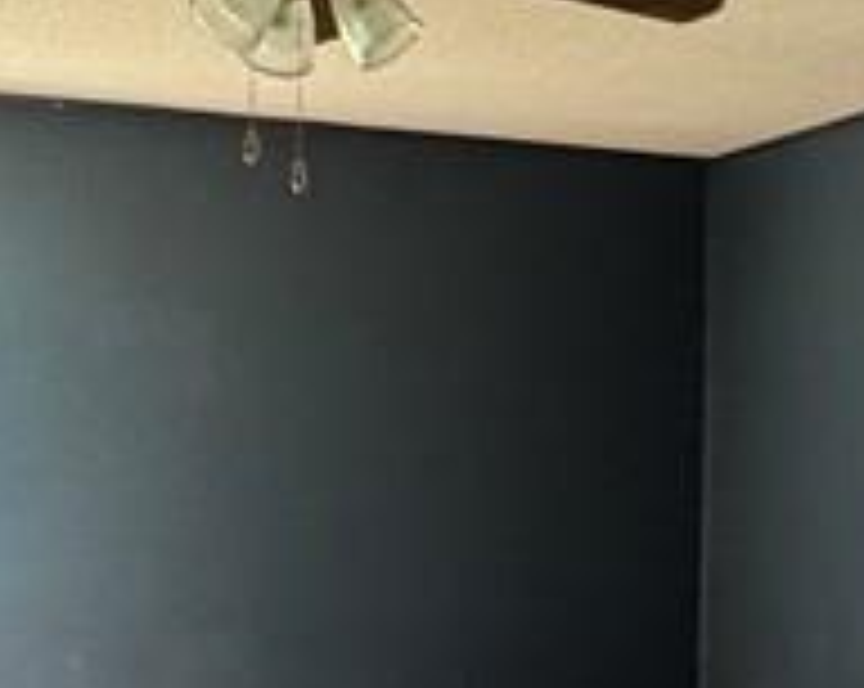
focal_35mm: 73
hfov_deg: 25.8
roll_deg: +0.1
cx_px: 639
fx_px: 1864
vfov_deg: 20.5
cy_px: 634
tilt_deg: -4.7
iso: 500
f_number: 2.2
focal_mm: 2.22
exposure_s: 1/60
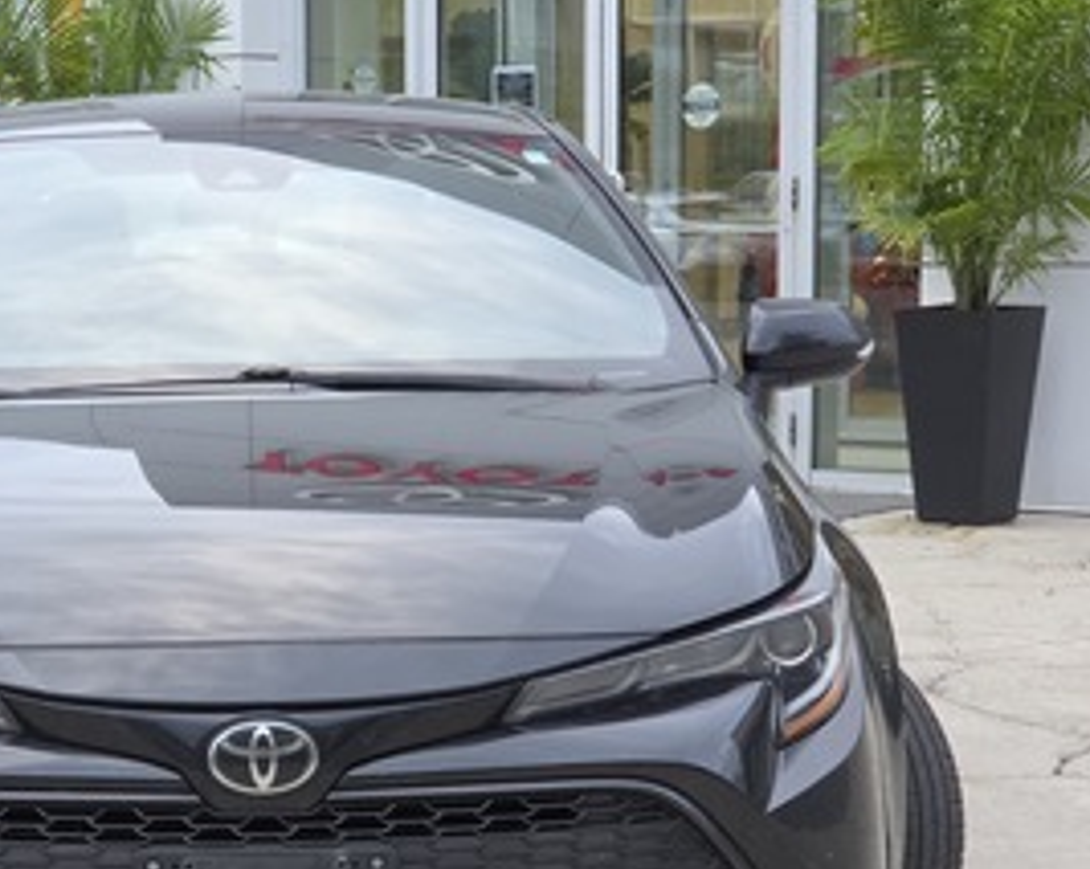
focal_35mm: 106
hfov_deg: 18.0
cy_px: 614
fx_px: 3416
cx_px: 286
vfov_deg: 14.5
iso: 80
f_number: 2.4
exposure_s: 1/120
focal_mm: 7
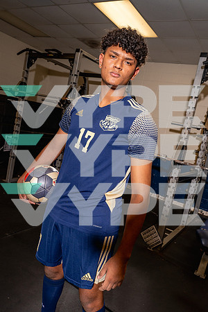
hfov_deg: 46.4
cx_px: 104
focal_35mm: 28
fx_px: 243
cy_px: 156
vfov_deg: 65.5
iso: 1250
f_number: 8
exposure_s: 1/250
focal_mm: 28
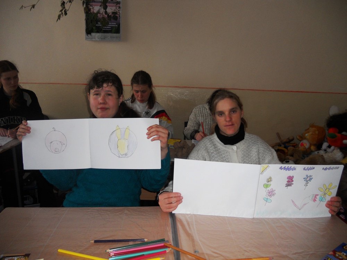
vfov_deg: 51.4
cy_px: 130
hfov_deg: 65.3
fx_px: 271
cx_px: 174
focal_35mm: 27
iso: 80
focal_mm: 4.9
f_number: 3.2
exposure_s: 1/25
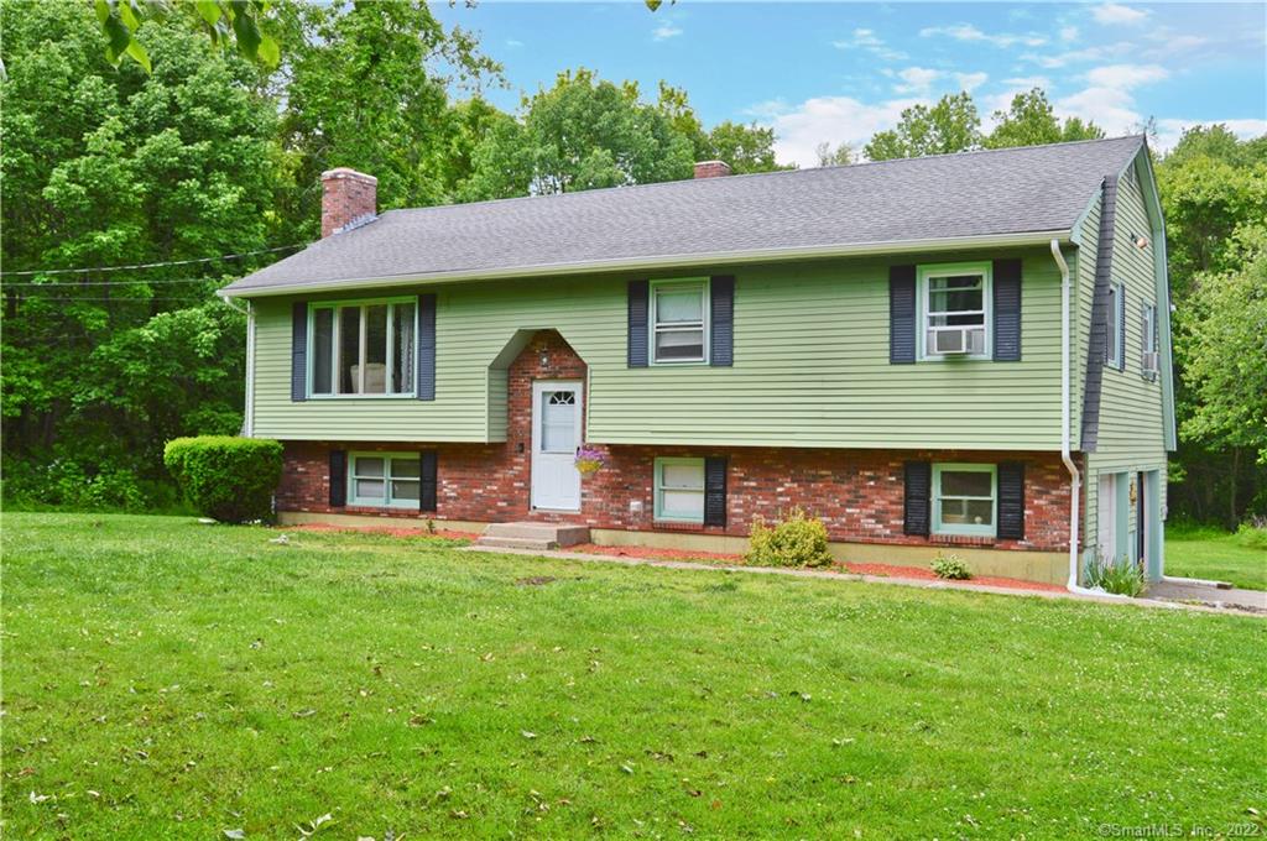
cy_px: 420
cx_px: 634
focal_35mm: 34
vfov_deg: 38.3
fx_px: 1213
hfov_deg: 55.2
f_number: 7.1
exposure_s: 1/160
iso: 100
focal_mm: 23
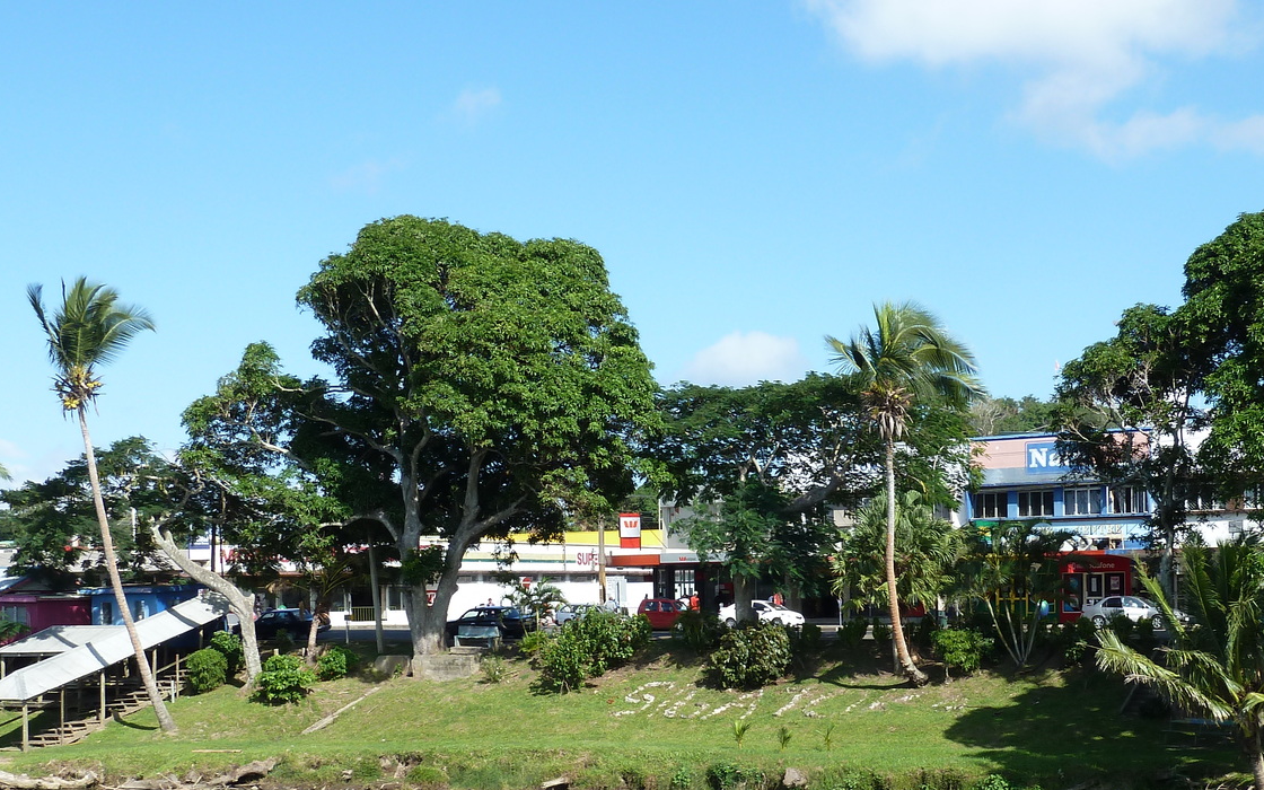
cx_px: 787
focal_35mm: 53
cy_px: 614
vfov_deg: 24.1
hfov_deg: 38.0
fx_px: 1826
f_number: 4
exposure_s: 1/400
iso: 80
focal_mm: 5.7
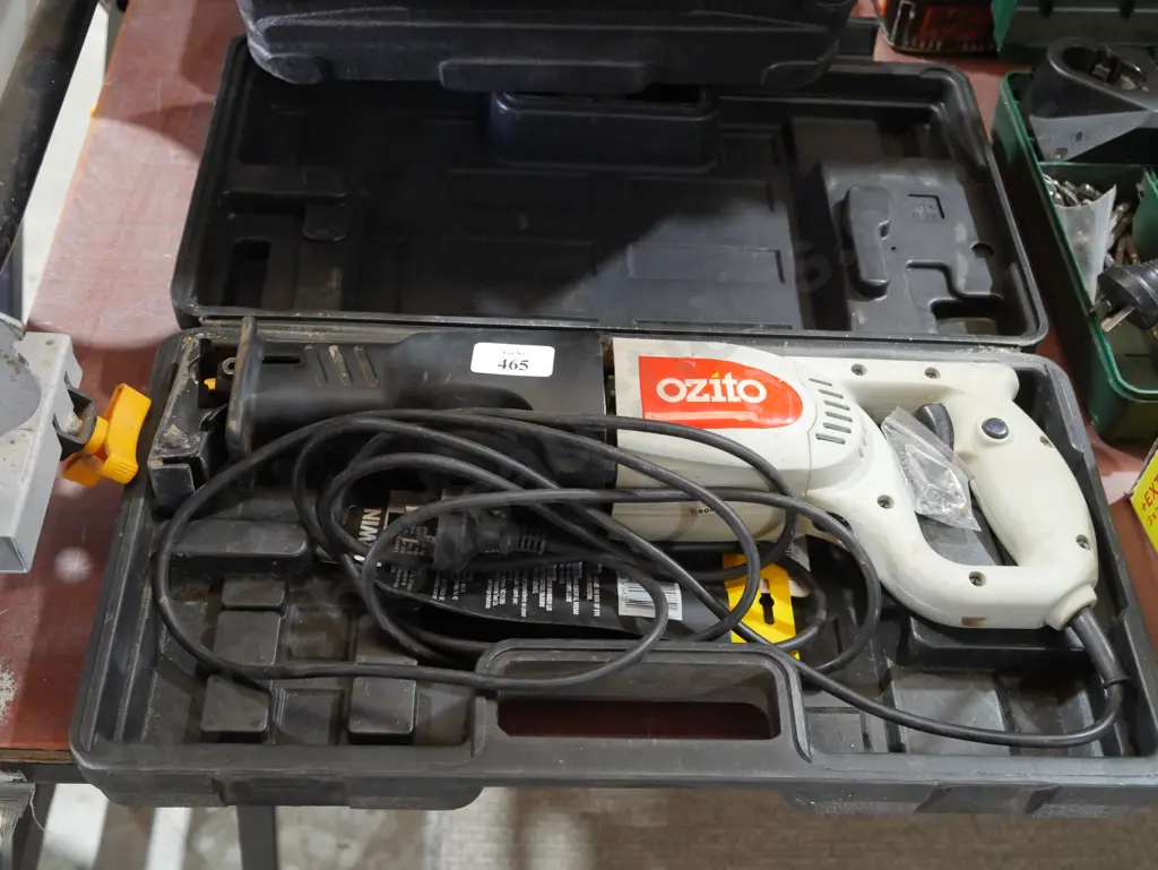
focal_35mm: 40
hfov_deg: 46.8
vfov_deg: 36.0
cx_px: 579
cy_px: 435
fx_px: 1339
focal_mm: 20
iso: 1600
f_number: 4.4
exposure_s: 1/60
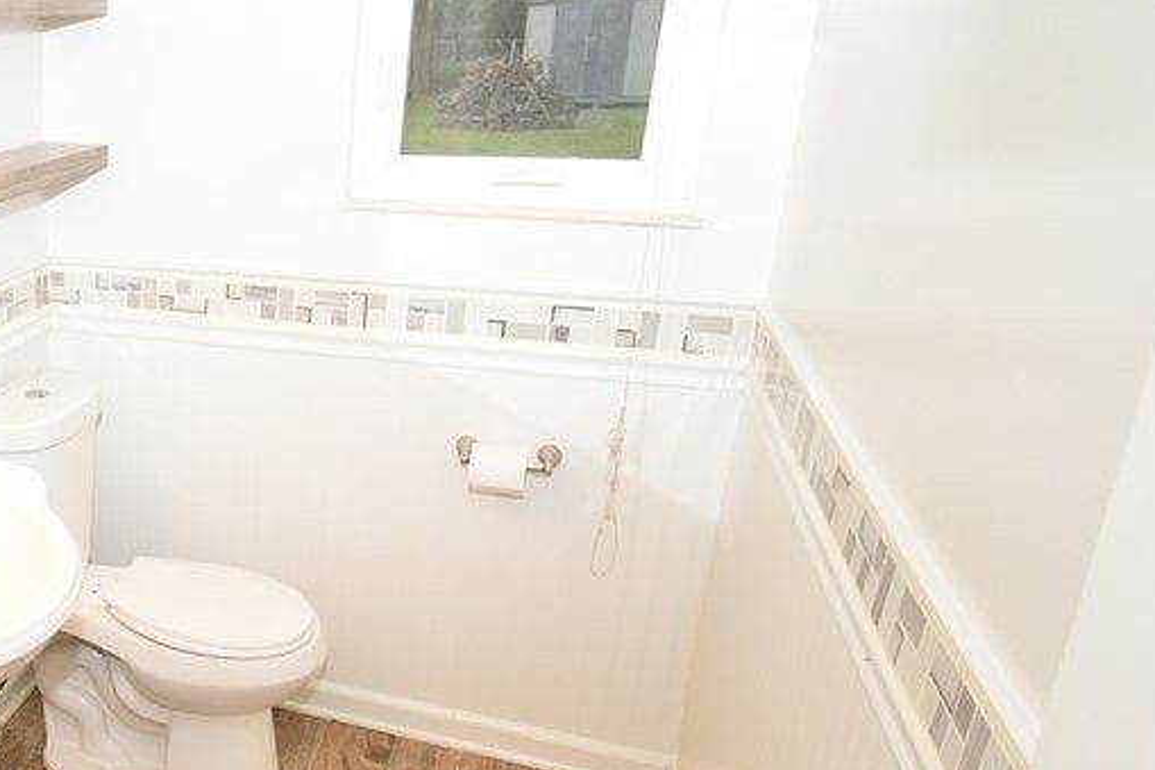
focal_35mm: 32
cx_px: 7
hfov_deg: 48.6
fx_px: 1026
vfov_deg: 41.1
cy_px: 402
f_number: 5
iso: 560
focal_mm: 10
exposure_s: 1/200
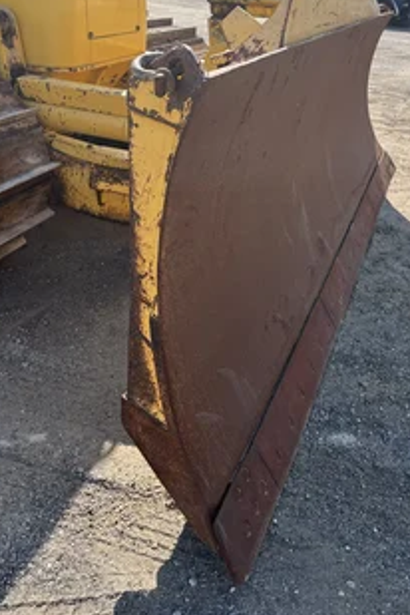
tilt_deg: -23.9
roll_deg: -5.6
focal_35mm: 35
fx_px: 598
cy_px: 255
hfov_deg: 37.5
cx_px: 269
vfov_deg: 54.2
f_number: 1.6
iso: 50
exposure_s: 1/1558
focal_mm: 5.1
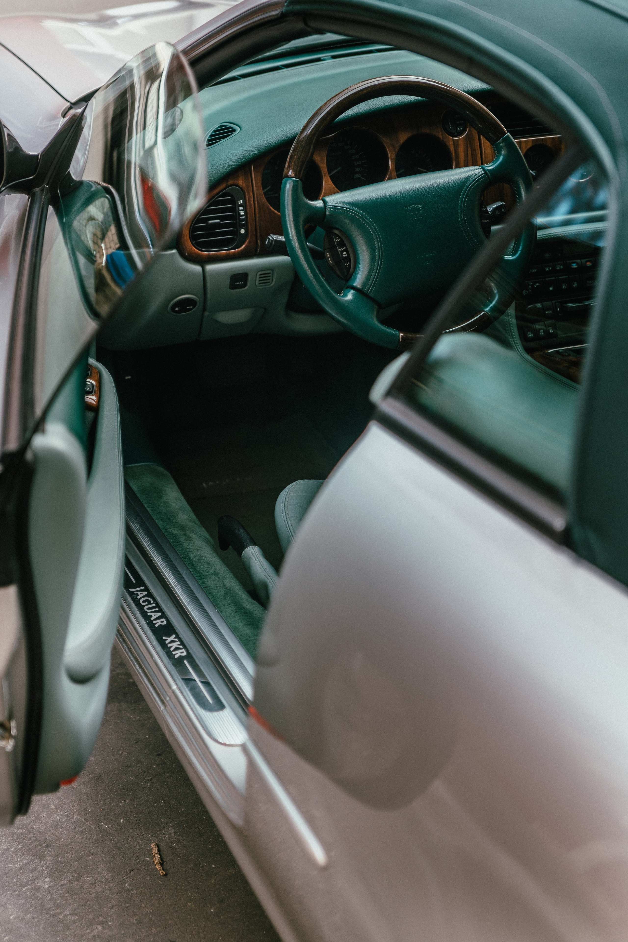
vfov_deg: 28.8
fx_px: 1831
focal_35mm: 70
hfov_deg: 19.5
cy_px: 471
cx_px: 314
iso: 100
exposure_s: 1/30
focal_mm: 70
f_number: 2.8
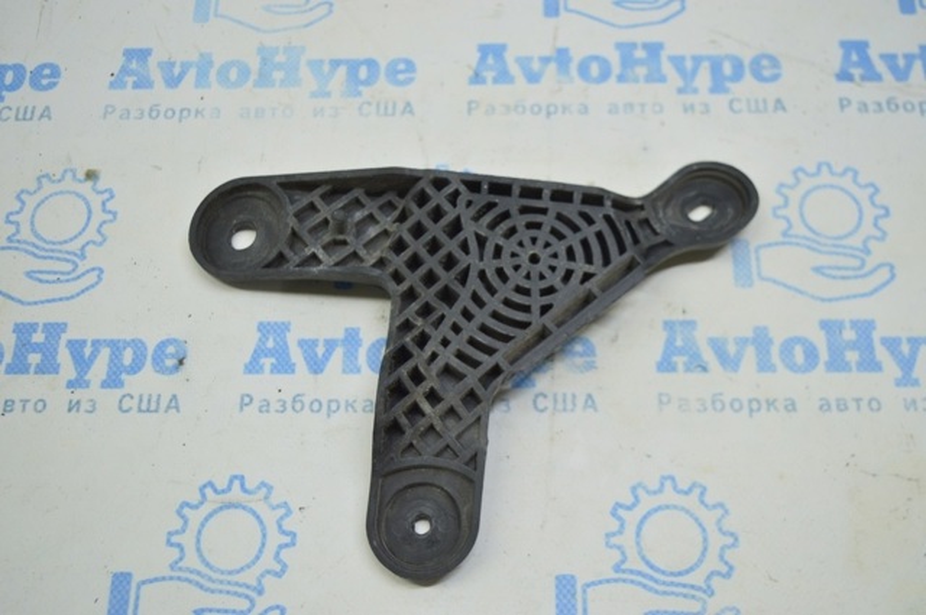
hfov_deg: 49.6
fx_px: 1002
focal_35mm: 39
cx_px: 463
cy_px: 308
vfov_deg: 34.1
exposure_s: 1/50
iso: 400
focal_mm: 26
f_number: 4
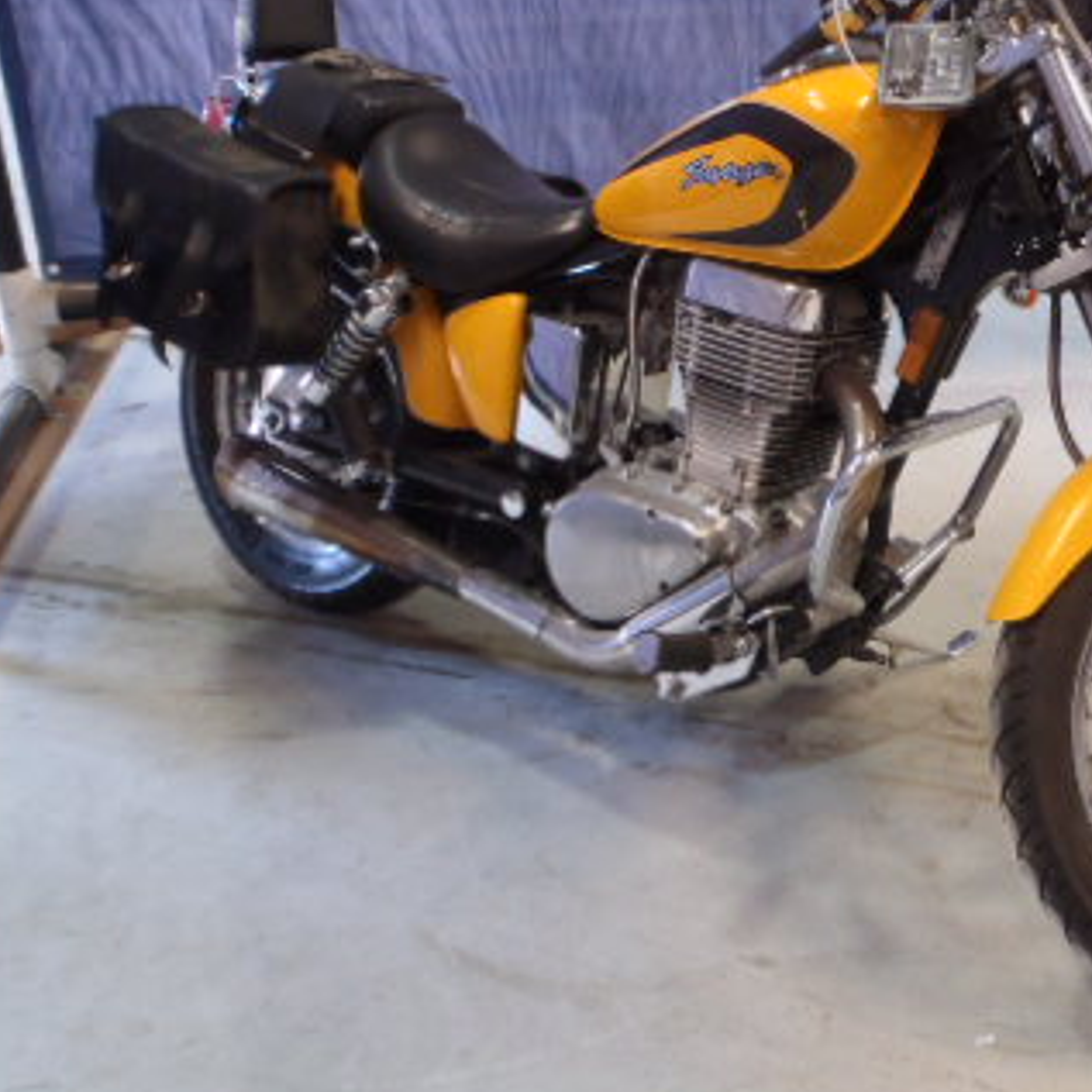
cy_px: 344
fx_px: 1785
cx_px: 782
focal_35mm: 50
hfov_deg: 33.5
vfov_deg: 33.7
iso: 200
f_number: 3.5
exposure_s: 1/8
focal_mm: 5
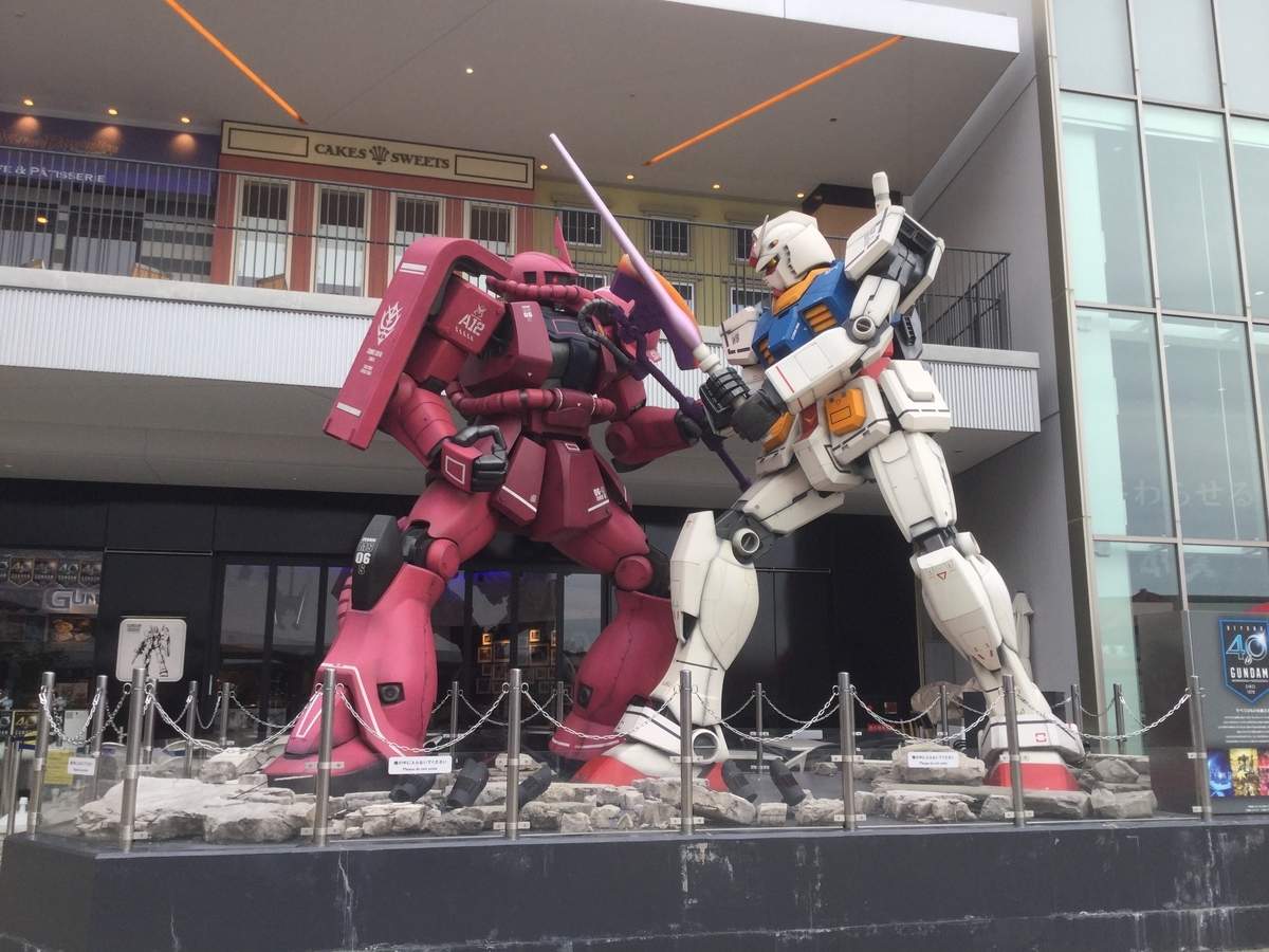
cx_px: 634
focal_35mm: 31
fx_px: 1136
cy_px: 476
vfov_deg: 45.4
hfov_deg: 58.4
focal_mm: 3.3
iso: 25
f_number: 2.4
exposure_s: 1/353
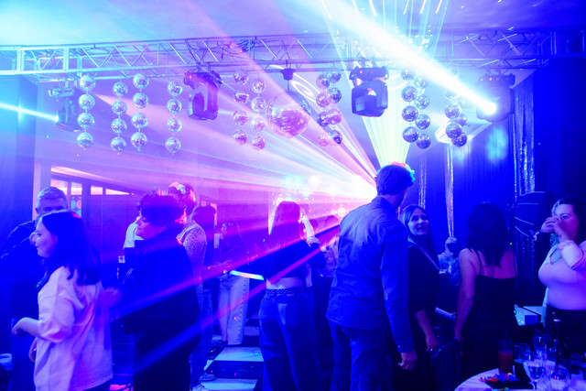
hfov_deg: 70.4
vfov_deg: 50.4
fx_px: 415
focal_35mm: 26
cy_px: 196
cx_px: 293
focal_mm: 17
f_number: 2.8
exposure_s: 1/40
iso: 3200
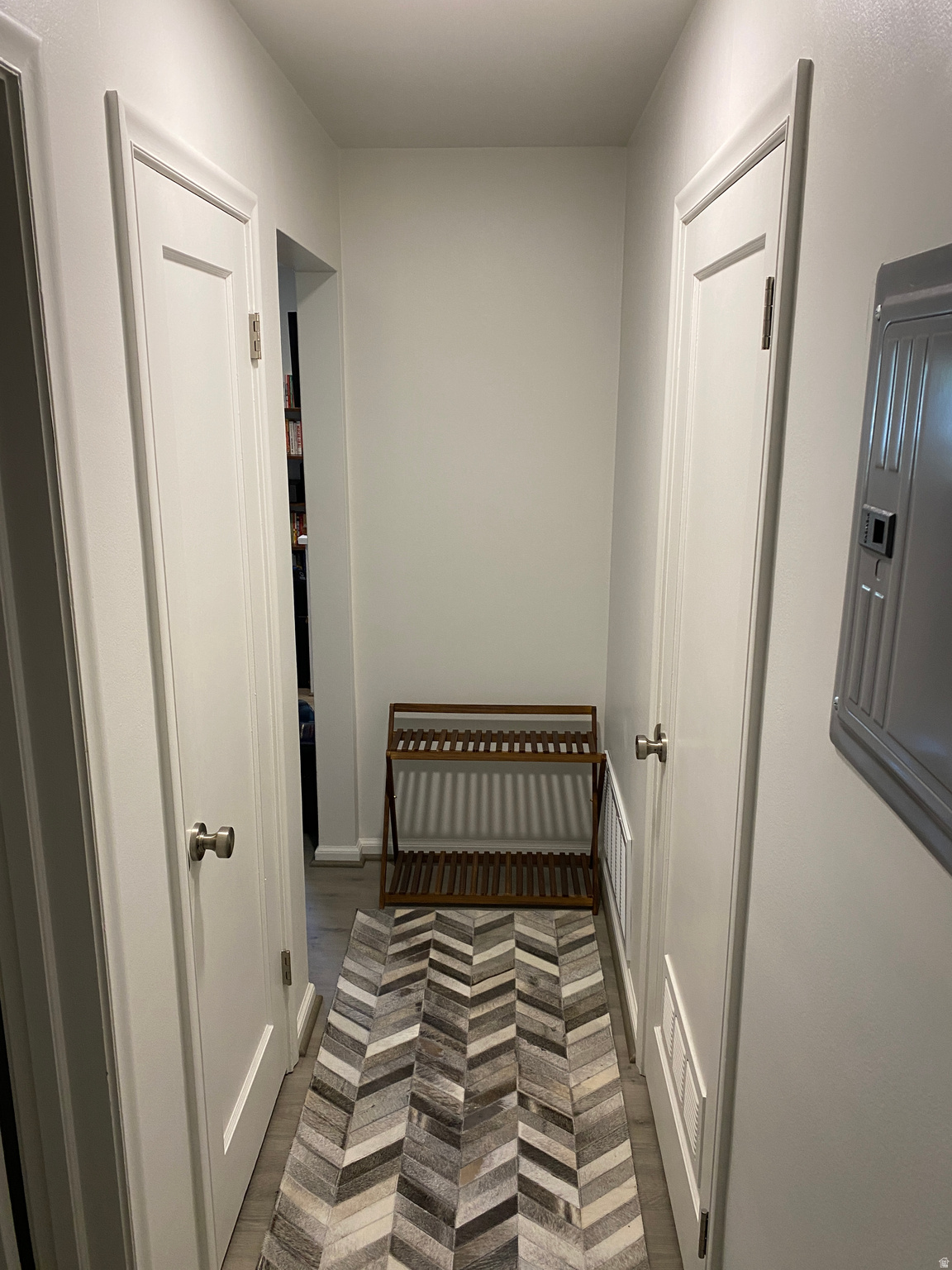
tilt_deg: -9.1
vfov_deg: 67.3
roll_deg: +1.9
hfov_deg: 53.1
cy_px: 635
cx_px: 476
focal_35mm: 26
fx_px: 953
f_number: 1.8
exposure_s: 1/60
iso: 100
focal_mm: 4.25
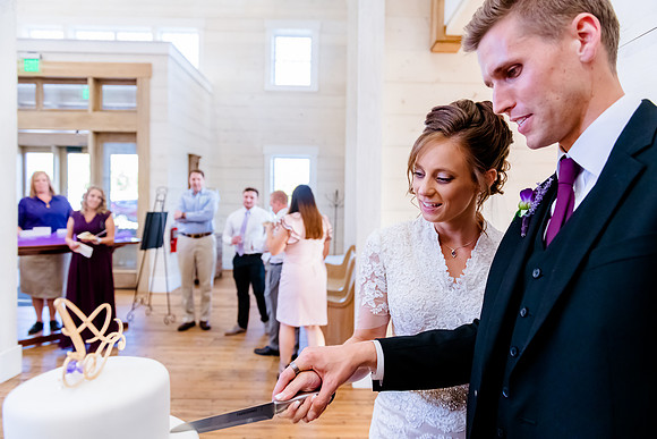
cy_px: 220
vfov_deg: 53.2
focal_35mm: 24
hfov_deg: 73.7
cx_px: 328
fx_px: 438
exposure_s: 1/400
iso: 3200
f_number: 3.2
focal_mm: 24
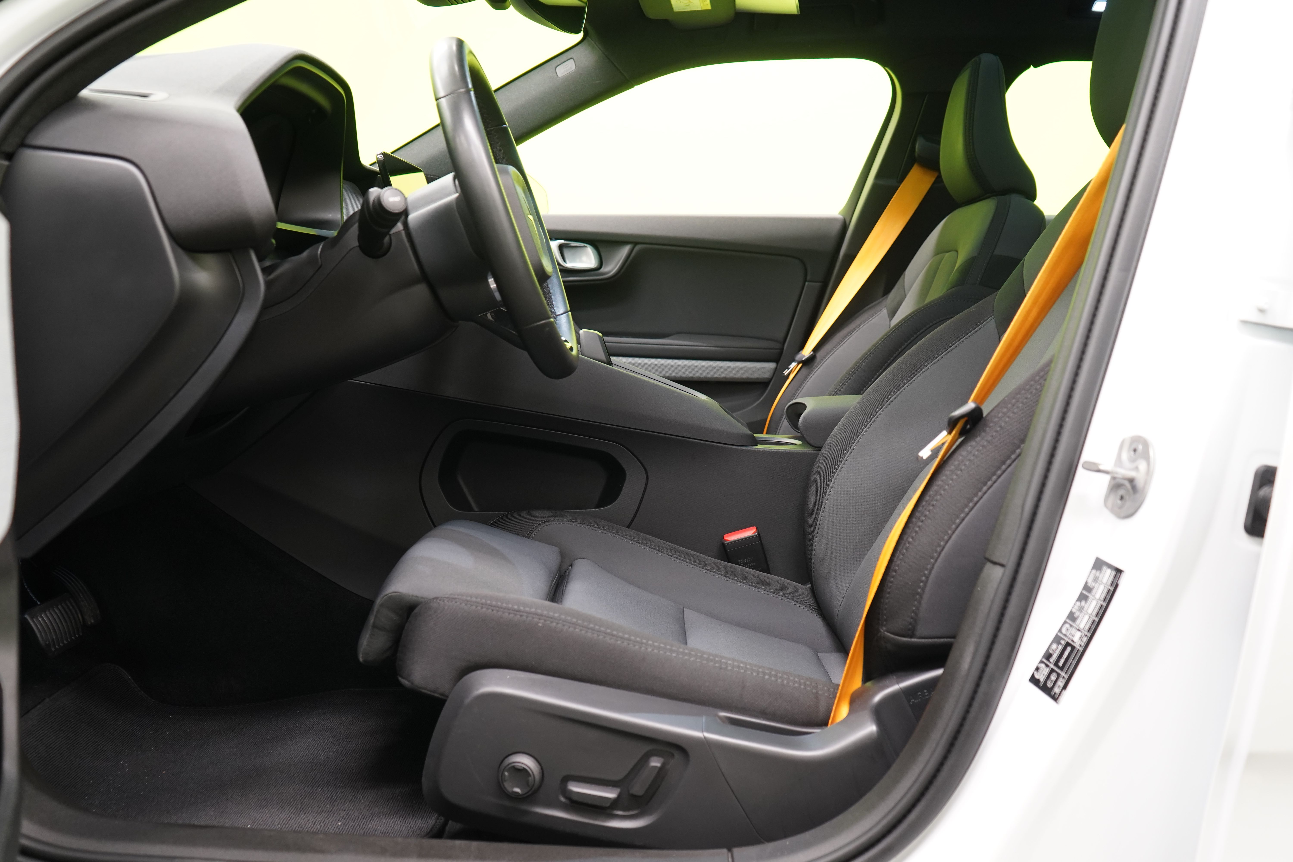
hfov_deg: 58.7
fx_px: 1149
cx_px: 646
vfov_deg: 41.1
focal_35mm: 32
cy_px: 431
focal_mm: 32
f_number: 5
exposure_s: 1/20
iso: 1600
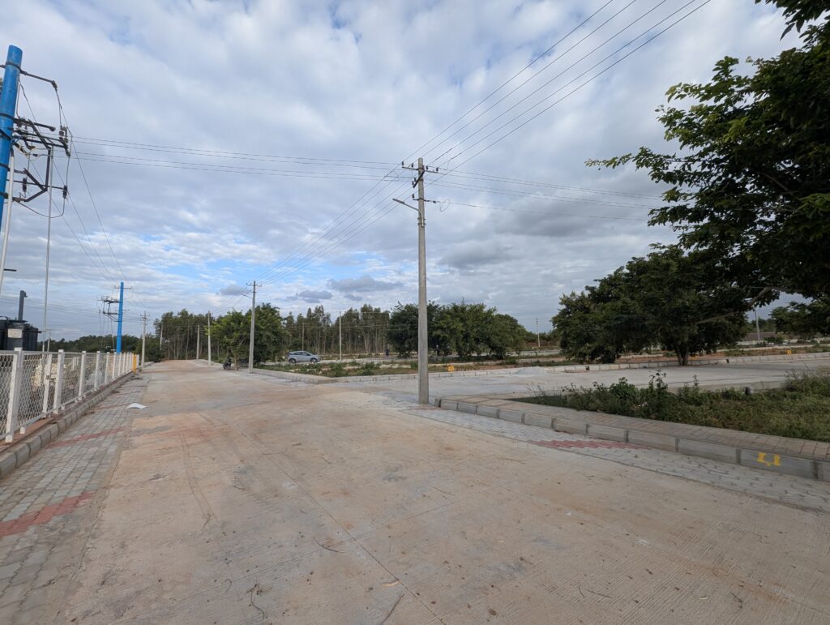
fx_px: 312
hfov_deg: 106.1
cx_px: 415
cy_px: 312
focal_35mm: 13
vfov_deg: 90.1
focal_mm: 1.95
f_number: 2.2
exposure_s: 1/534
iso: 46
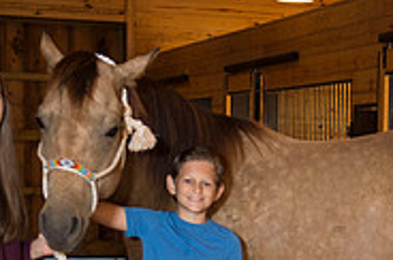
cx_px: 374
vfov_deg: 9.6
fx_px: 1515
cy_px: 341
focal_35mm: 139
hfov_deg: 14.6
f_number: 2.8
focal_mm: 44
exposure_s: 1/125
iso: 200
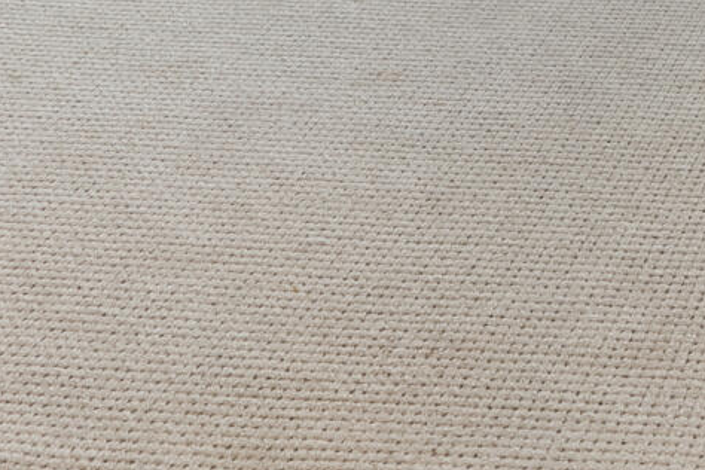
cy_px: -882
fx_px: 1860
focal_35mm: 95
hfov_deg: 18.6
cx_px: 1098
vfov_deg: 10.6
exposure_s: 1/3
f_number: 8
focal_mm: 10
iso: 100
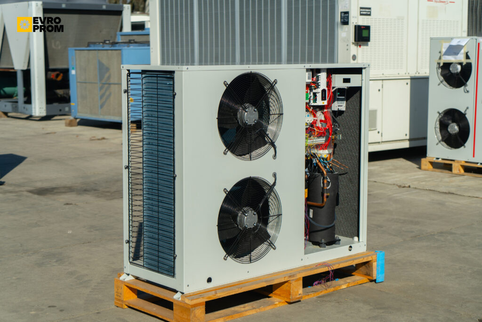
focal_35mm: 61
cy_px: 161
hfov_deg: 32.9
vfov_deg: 22.3
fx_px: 817
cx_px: 241
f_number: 4
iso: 100
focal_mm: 61
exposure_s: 1/800
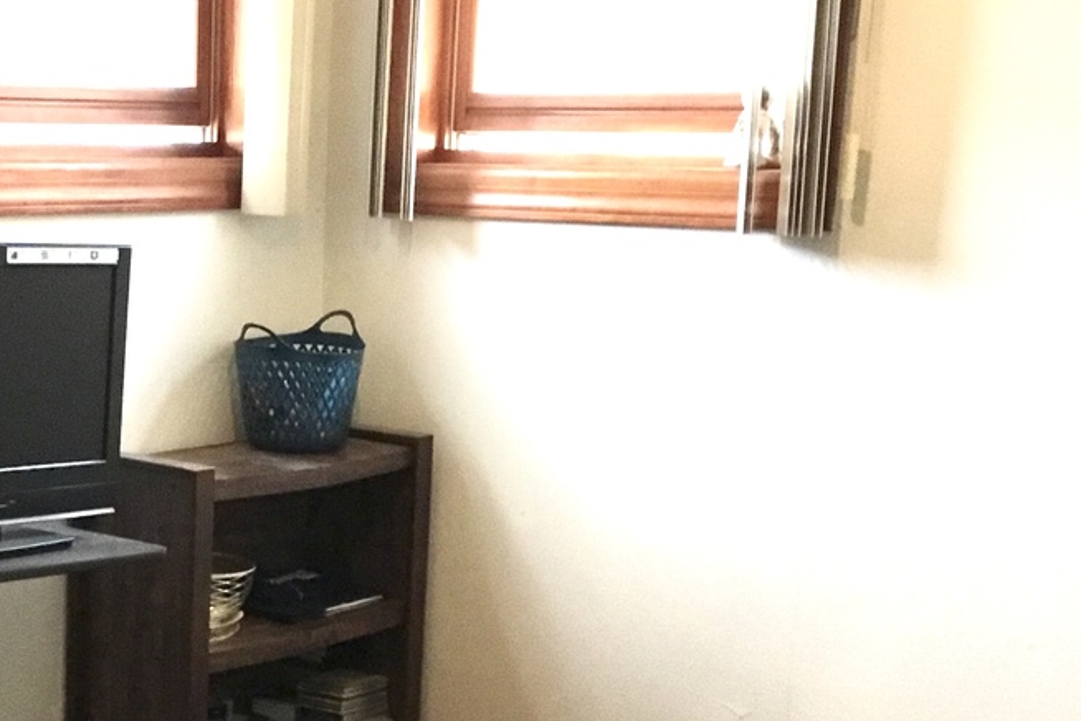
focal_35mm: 71
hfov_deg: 27.8
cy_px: 562
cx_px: 195
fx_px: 2132
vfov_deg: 19.0
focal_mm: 3.3
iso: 125
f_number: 2.4
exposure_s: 1/30
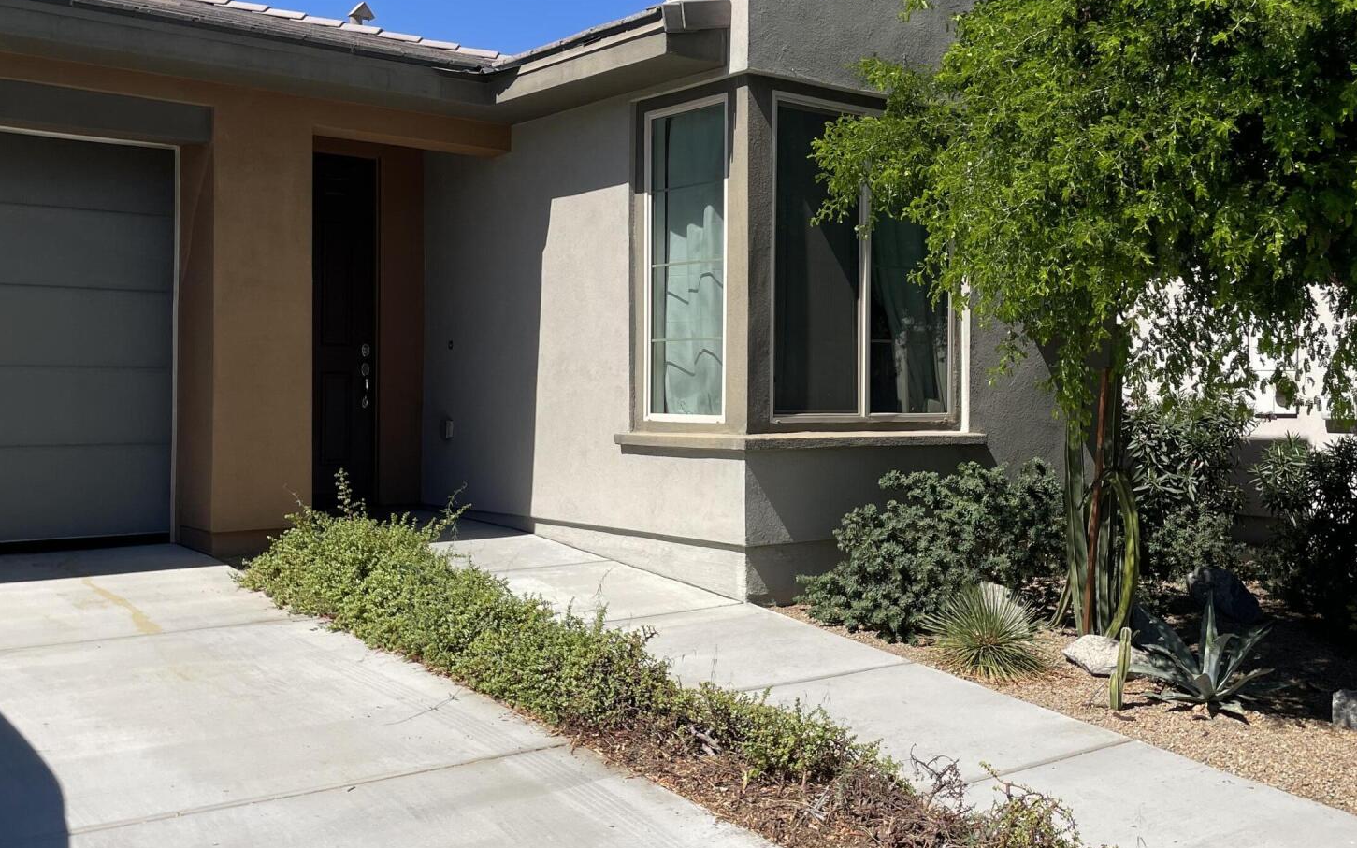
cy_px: 382
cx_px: 684
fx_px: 1405
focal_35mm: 38
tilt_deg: -1.2
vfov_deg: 33.6
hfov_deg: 51.5
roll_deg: -1.4
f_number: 1.6
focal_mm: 4.2
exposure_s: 1/4464
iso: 32
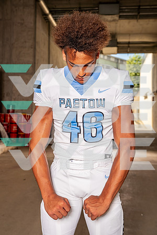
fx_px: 314
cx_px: 78
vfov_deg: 41.1
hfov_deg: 28.1
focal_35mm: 48
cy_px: 118
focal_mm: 48
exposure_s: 1/320
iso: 100
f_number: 5.6
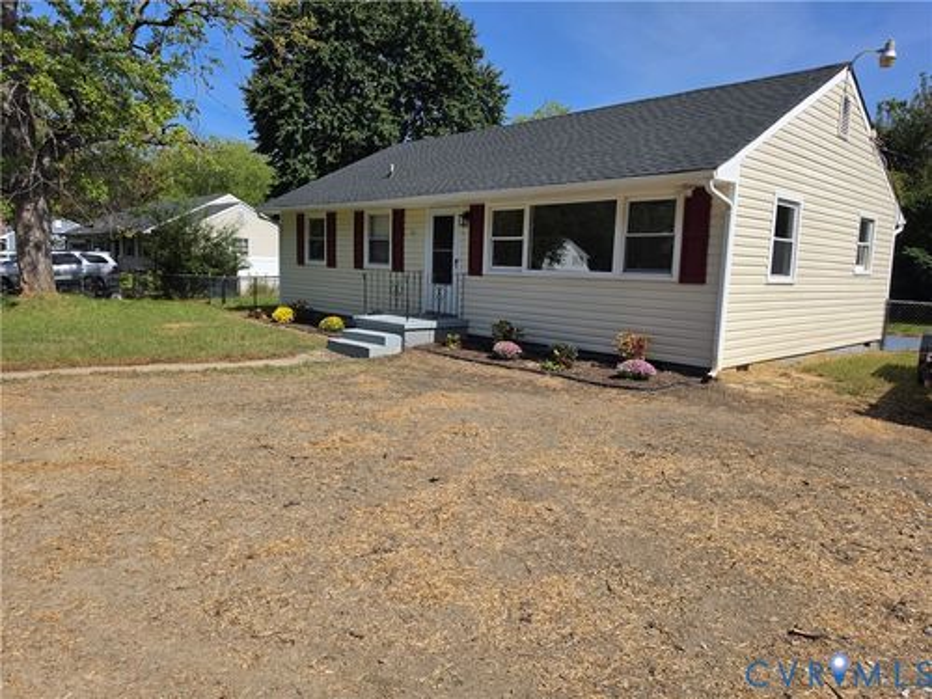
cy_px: 350
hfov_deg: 73.9
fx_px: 619
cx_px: 466
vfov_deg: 58.9
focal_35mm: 23
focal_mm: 6.5
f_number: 1.4
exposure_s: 1/7939
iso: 64
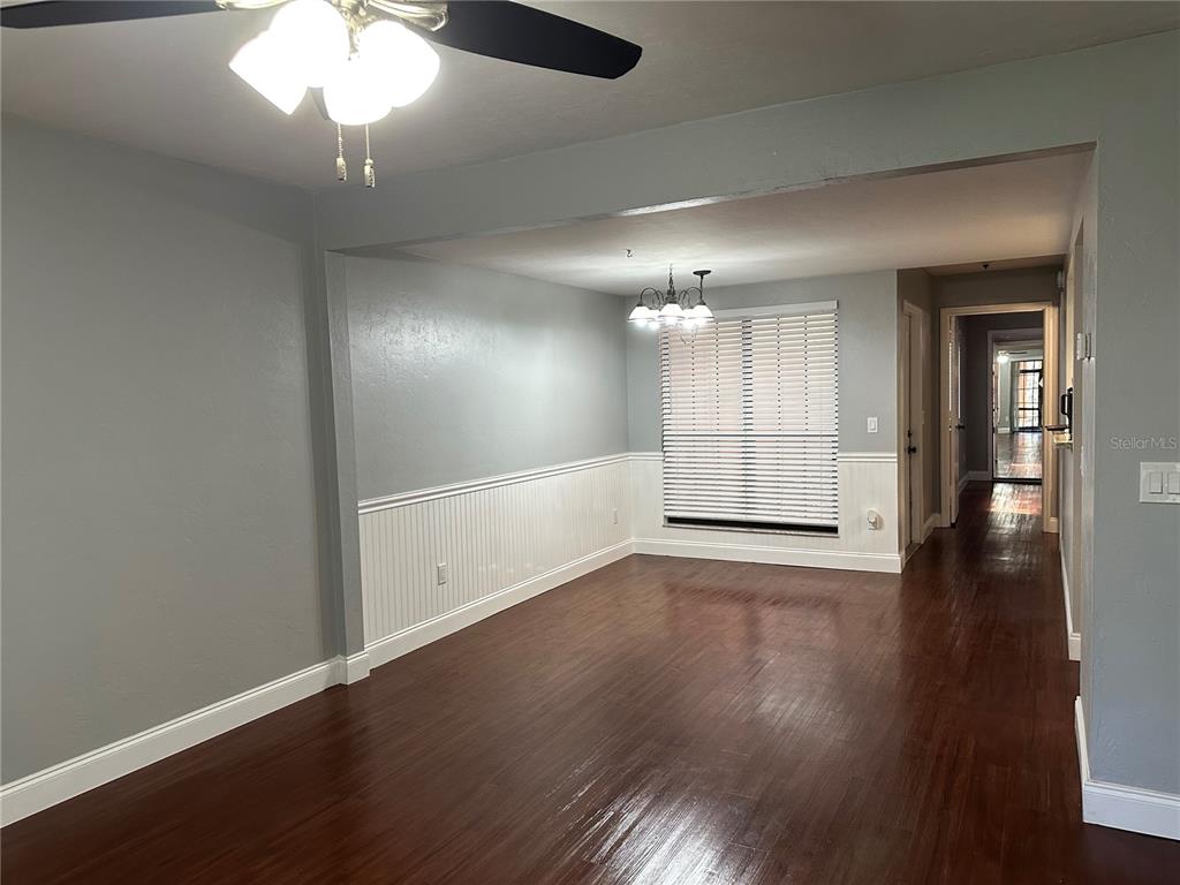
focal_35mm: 24
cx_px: 590
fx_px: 818
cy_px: 442
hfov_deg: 71.6
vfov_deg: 56.8
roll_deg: +1.4
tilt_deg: -3.4
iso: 200
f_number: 1.78
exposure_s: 1/120
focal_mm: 6.86
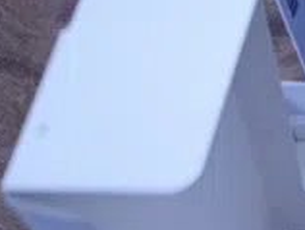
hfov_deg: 16.3
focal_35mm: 93
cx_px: 606
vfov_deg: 14.7
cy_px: 361
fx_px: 821
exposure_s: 1/100
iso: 1016
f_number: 1.65
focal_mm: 6.11
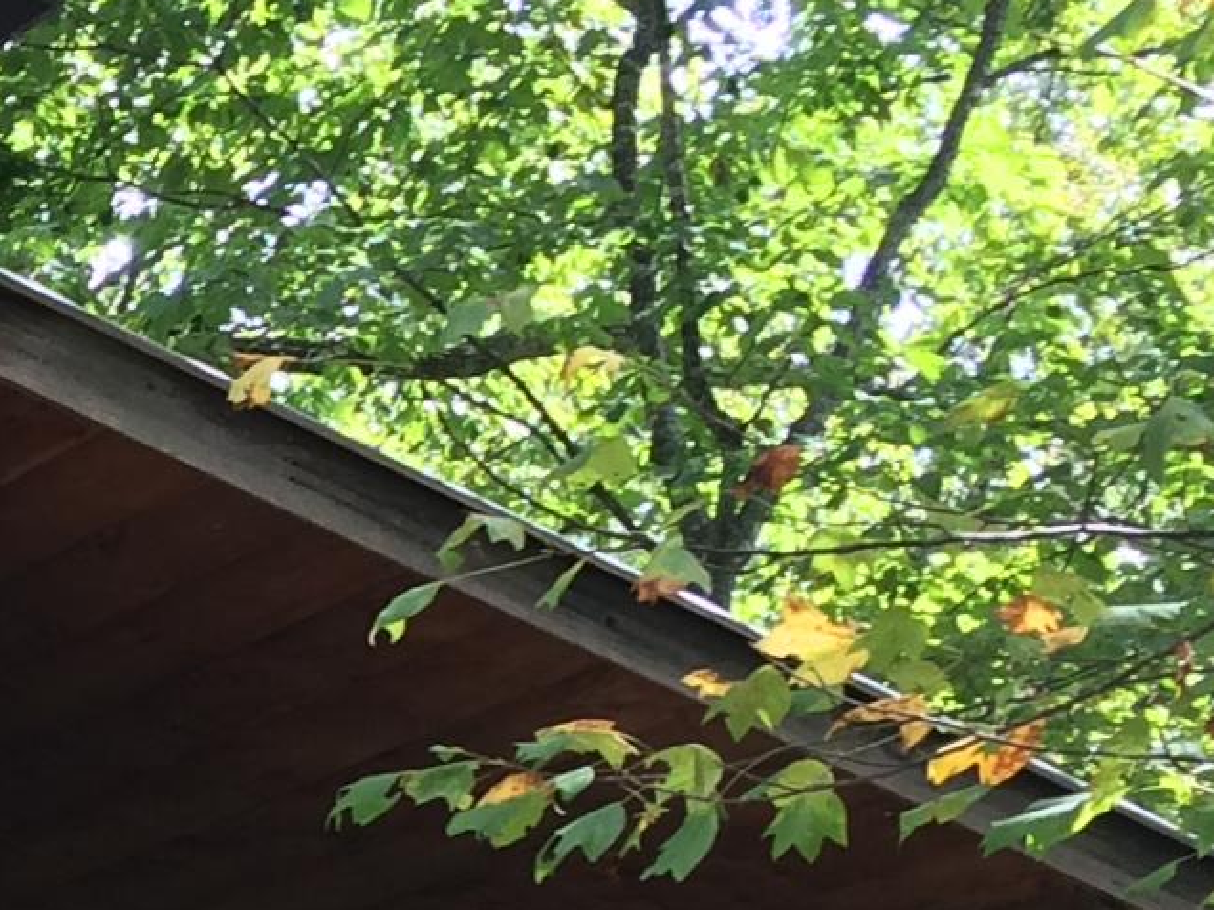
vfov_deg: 10.4
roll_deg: +1.6
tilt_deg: +7.6
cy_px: 1417
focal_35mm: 137
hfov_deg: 12.6
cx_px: -1235
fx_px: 4804
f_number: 2.2
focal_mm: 4.15
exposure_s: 1/120
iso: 40
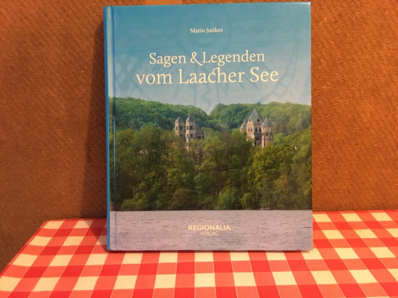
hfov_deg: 61.7
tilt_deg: -14.8
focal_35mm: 29
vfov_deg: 48.2
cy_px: 149
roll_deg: +2.7
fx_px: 333
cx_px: 199
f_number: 2.2
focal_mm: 4.15
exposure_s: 1/17
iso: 250
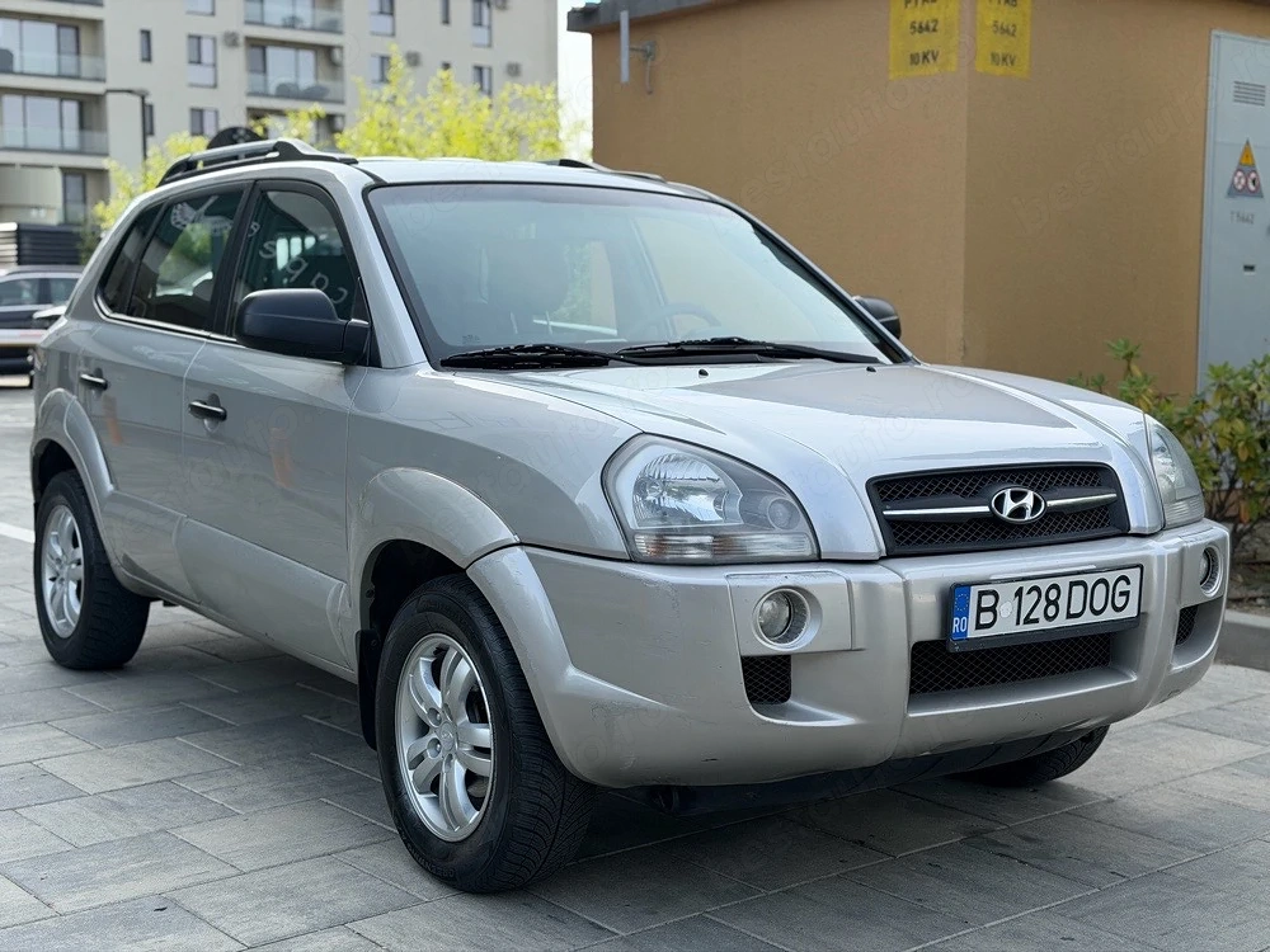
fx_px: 1761
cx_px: 635
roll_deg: +0.2
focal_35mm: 48
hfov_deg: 39.7
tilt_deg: -6.3
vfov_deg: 30.3
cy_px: 476
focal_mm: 6.76
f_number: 1.78
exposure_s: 1/1543
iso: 64
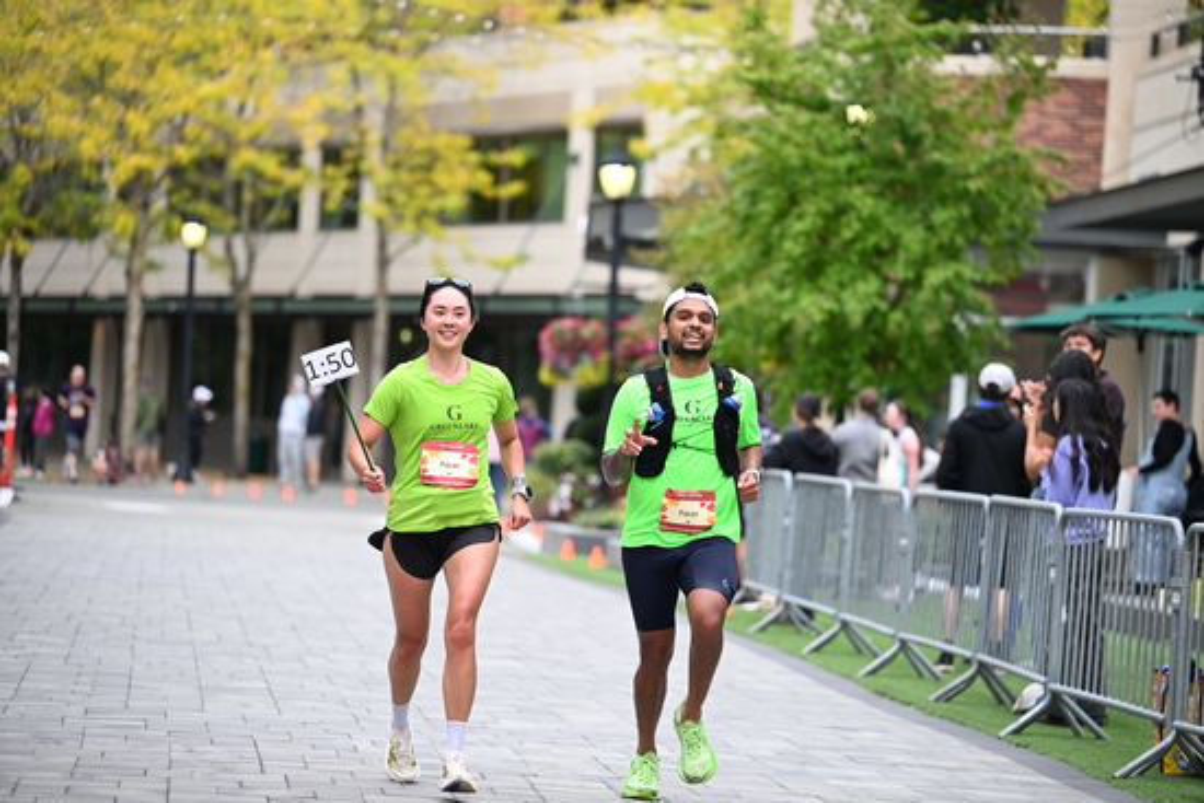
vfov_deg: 10.6
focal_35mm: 130
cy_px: 402
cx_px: 602
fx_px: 4349
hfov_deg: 15.8
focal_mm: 130
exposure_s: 1/2000
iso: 800
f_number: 2.8
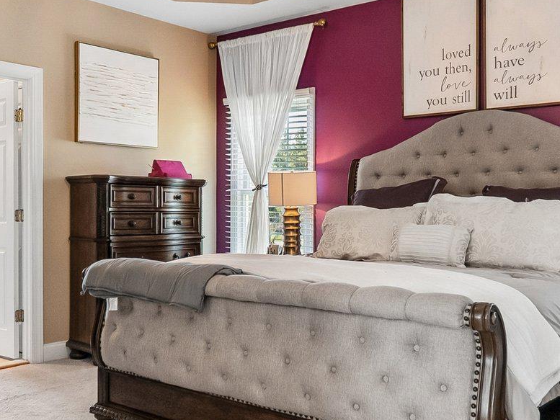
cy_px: 229
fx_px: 615
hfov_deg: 48.9
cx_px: 307
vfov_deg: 37.7
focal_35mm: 38
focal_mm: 10
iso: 400
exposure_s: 1/60
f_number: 5.6
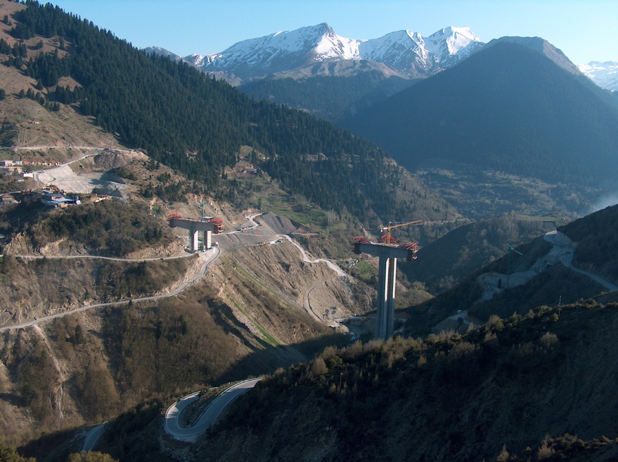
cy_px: 231
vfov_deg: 38.6
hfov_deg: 50.2
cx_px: 309
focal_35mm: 37
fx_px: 660
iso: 100
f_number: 4
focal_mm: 7.6
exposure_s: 1/658
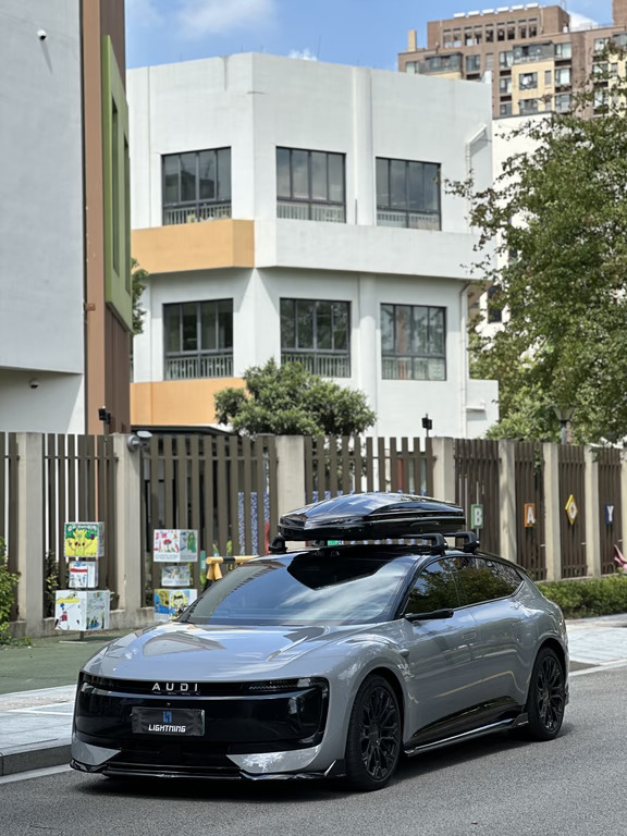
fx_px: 1860
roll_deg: +0.6
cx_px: 314
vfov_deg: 25.3
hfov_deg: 19.1
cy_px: 418
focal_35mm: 77
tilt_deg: +4.6
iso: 25
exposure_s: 1/182
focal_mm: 9
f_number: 2.8
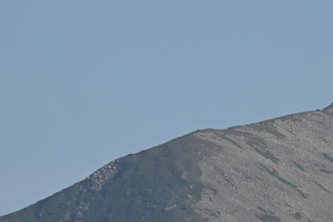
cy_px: 127
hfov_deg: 0.8
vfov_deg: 0.5
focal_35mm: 2657
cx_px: 232
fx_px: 24569
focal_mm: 600
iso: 140
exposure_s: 1/640
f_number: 6.3
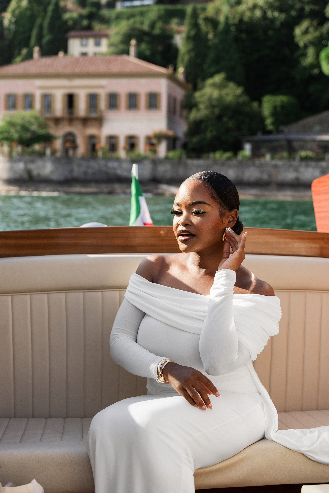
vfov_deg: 41.1
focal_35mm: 48
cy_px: 246
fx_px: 658
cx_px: 164
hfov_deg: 28.1
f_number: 3.5
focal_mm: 48
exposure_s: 1/800
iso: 100
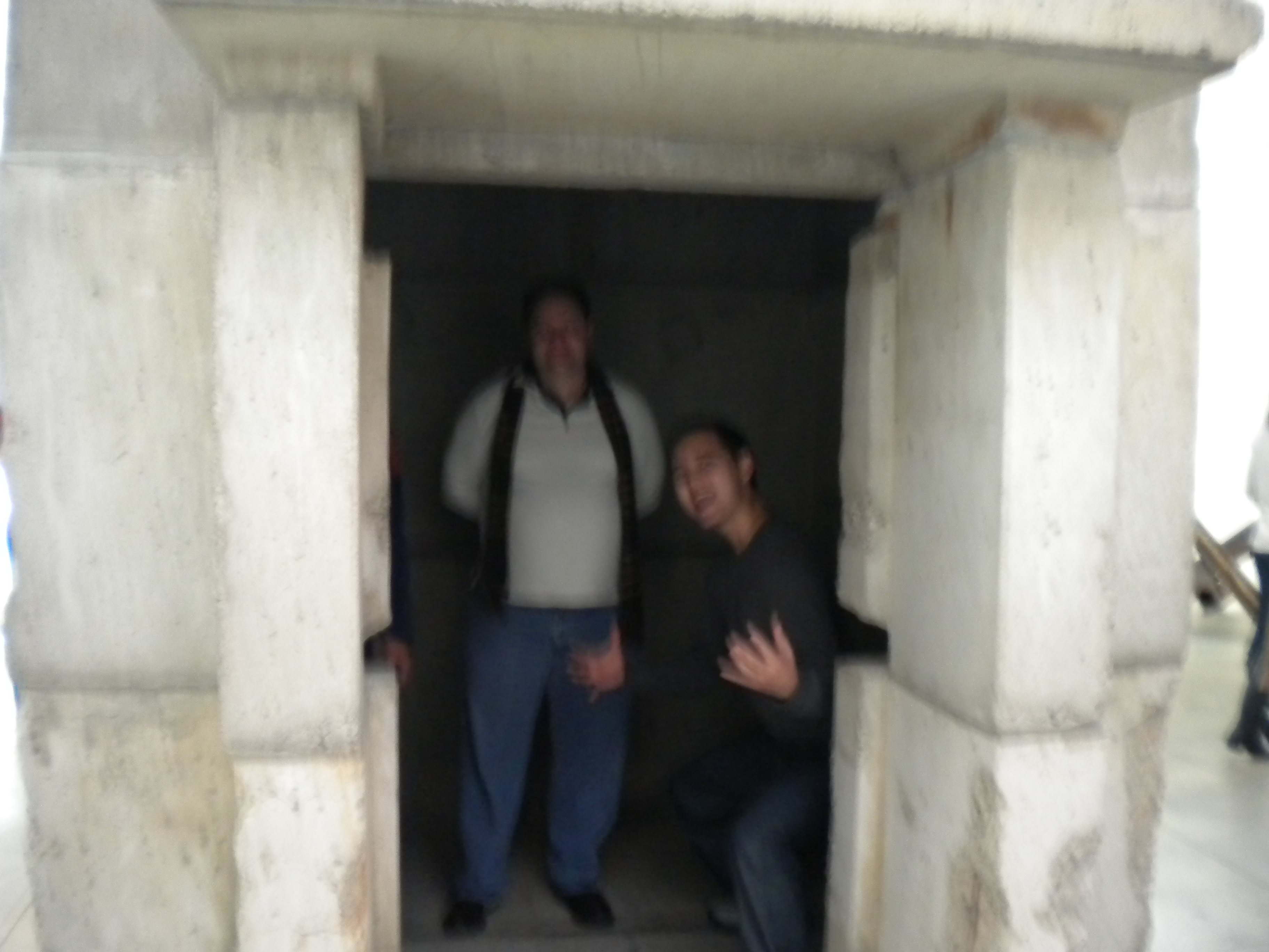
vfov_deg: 40.7
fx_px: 1283
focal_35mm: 35
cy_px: 476
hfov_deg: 52.6
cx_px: 634
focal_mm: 6.3
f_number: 3.1
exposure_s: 1/2.5
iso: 400
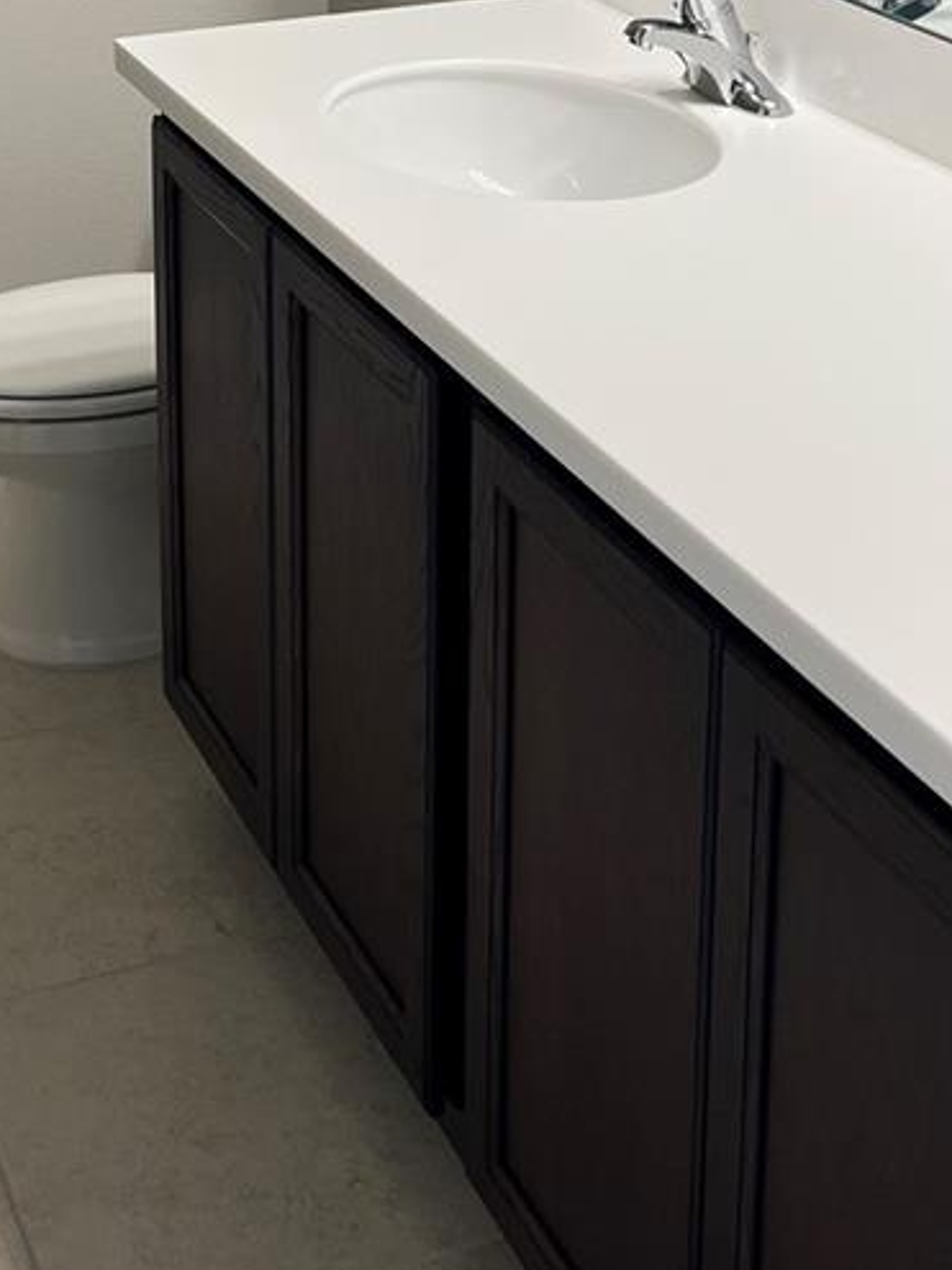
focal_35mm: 63
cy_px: -69
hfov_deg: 22.6
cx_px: 77
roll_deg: +0.4
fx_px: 2311
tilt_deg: -14.2
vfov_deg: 28.4
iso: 80
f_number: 1.5
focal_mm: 5.7
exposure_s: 1/120
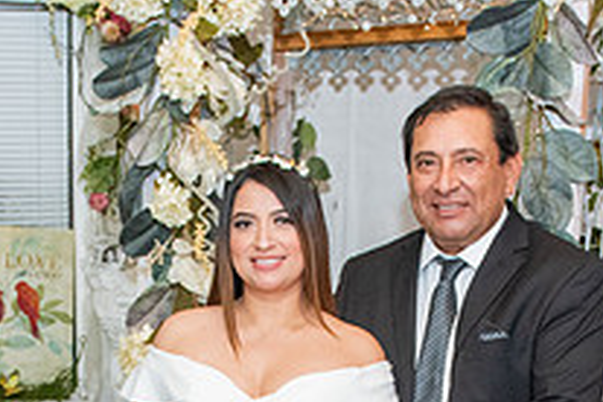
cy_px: 661
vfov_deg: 14.5
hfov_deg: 23.6
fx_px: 1440
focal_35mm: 86
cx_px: 283
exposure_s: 1/125
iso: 1600
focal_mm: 24
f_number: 4.5
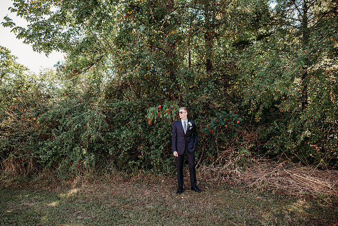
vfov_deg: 53.2
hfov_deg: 73.7
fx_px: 225
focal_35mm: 24
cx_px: 169
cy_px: 113
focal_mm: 24
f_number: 2.8
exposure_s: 1/400
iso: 200
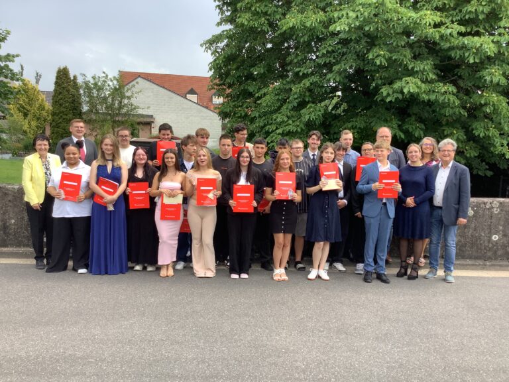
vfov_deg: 45.4
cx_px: 254
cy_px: 191
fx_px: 456
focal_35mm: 31
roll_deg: -1.1
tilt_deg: -6.8
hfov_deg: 58.4
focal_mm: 3.3
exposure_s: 1/303
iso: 25
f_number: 2.4
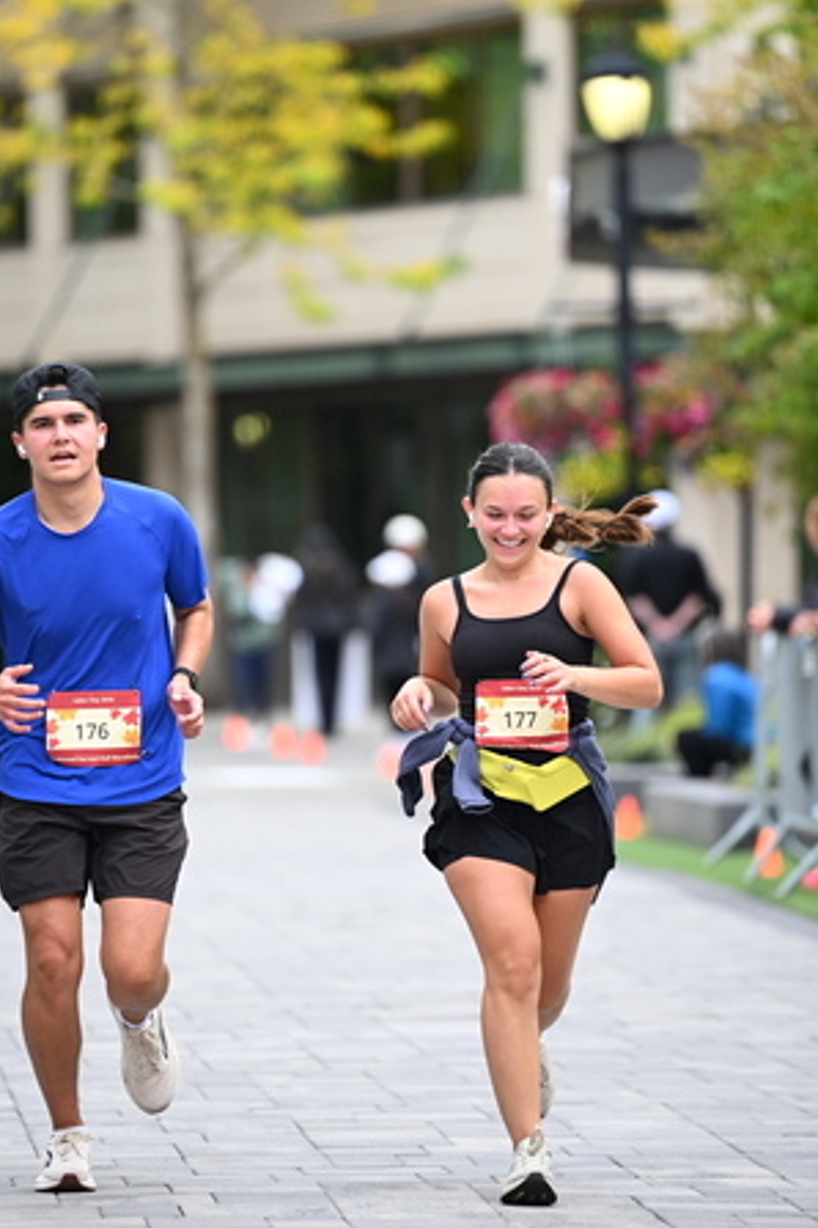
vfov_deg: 8.4
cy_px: 566
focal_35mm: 246
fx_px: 8384
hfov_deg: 5.6
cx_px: 419
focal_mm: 200
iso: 640
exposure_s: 1/1600
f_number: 2.8
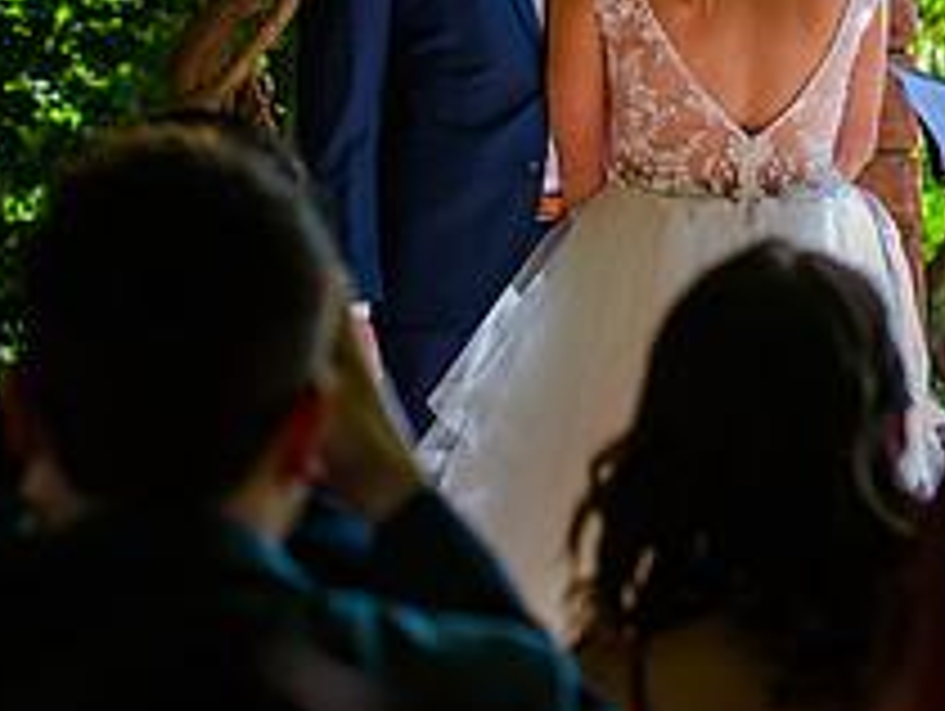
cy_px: -15
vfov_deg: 5.9
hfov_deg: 7.9
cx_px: 843
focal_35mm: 250
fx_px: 6833
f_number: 4
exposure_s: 1/250
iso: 200
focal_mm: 90
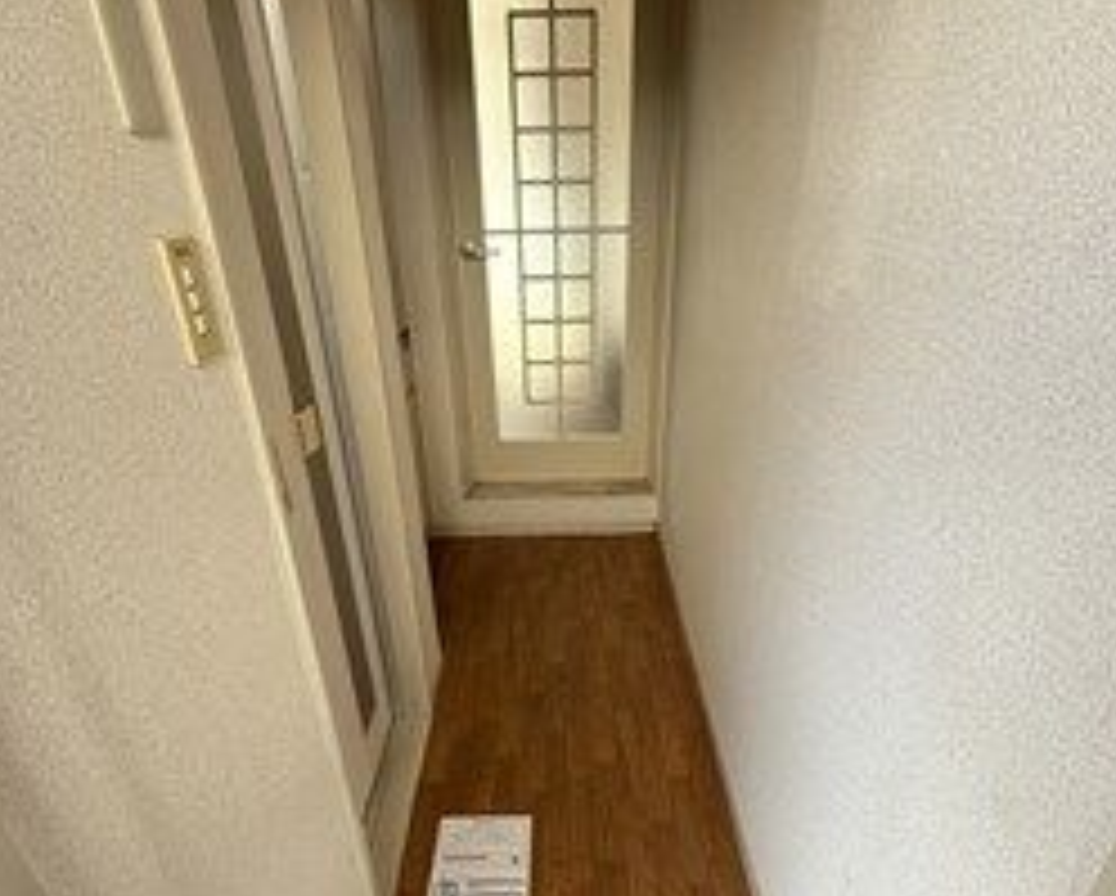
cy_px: 590
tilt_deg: -30.4
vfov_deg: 61.8
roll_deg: -0.2
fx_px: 728
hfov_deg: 75.0
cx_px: 567
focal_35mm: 22
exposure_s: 1/99
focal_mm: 2.22
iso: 100
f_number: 2.2
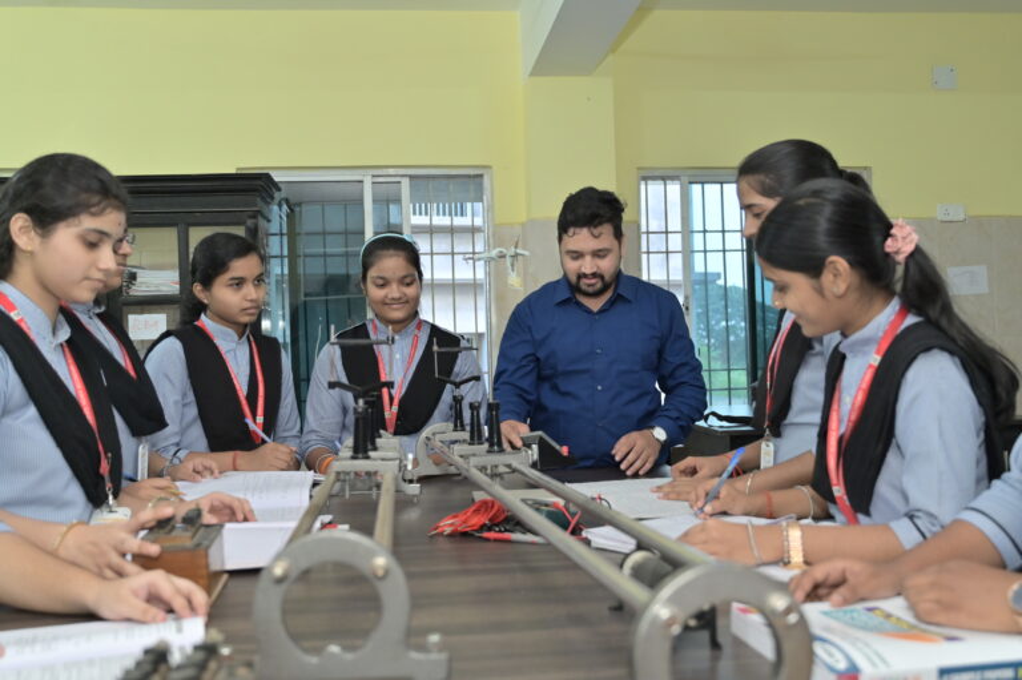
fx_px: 965
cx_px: 511
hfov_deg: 55.8
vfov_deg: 38.8
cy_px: 340
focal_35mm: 34
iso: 1000
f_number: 4
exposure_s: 1/100
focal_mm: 34
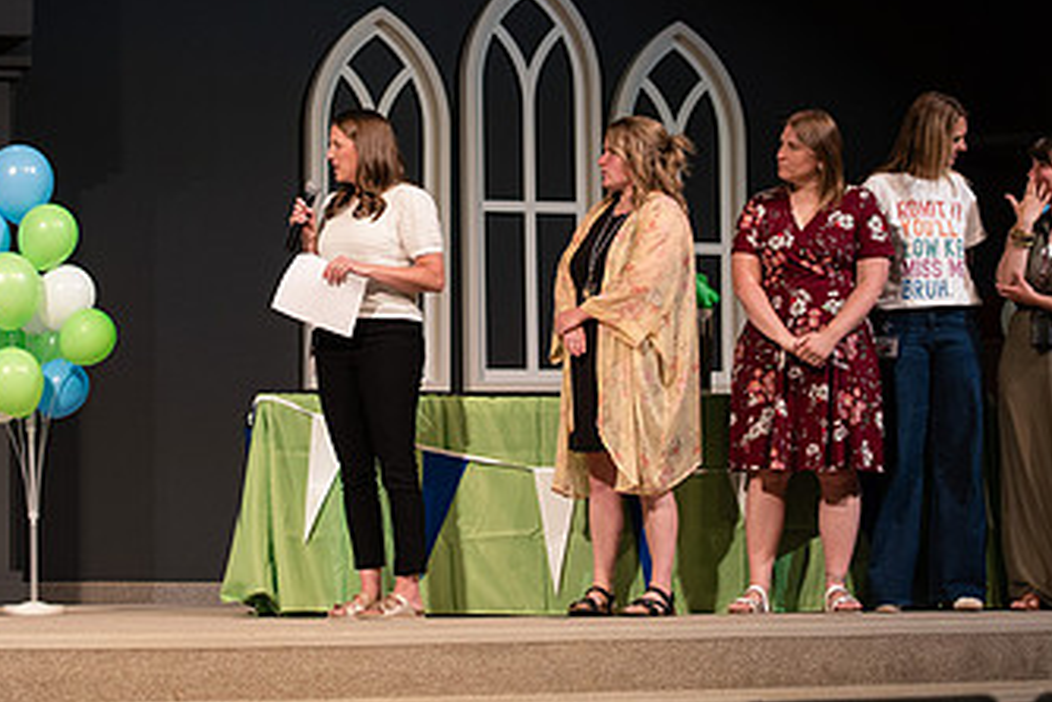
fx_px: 3654
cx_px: 427
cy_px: 130
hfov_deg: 16.4
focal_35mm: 125
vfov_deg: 10.9
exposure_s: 1/250
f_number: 2.8
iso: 800
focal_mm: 70
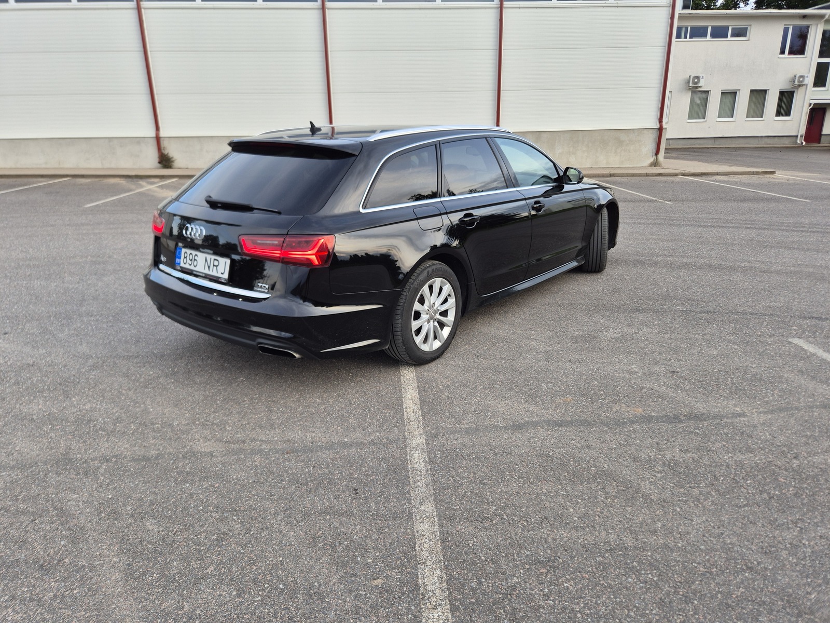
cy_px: 312
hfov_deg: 73.9
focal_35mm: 23
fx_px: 551
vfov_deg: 58.9
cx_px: 415
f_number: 1.8
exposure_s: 1/180
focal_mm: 5.4
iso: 32
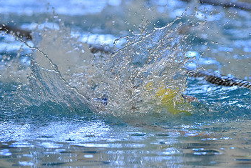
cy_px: 105
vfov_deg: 3.6
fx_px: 2643
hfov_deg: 5.4
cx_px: 152
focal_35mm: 379
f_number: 5.3
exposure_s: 1/500
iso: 10000
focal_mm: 230
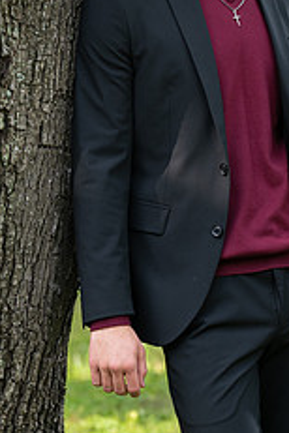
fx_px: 4226
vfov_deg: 5.9
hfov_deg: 3.9
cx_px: 175
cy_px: 71
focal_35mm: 351
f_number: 8
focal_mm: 180
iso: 400
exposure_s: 1/100
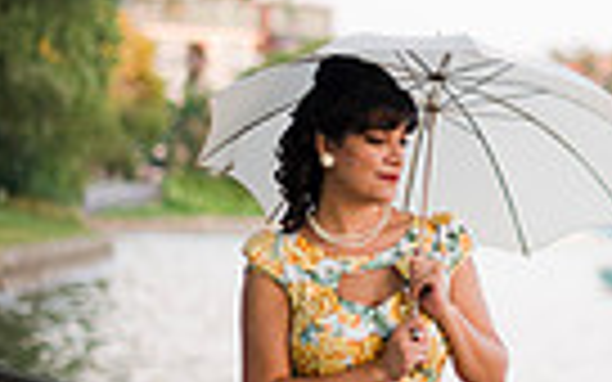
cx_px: 585
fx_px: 2819
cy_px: 211
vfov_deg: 7.8
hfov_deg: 12.3
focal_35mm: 169
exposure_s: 1/250
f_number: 1.4
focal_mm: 50
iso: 200
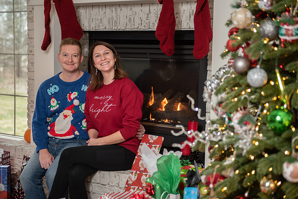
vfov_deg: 21.2
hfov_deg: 31.3
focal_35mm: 64
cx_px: 149
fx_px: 532
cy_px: 100
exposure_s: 1/200
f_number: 2.8
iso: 500
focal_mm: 62
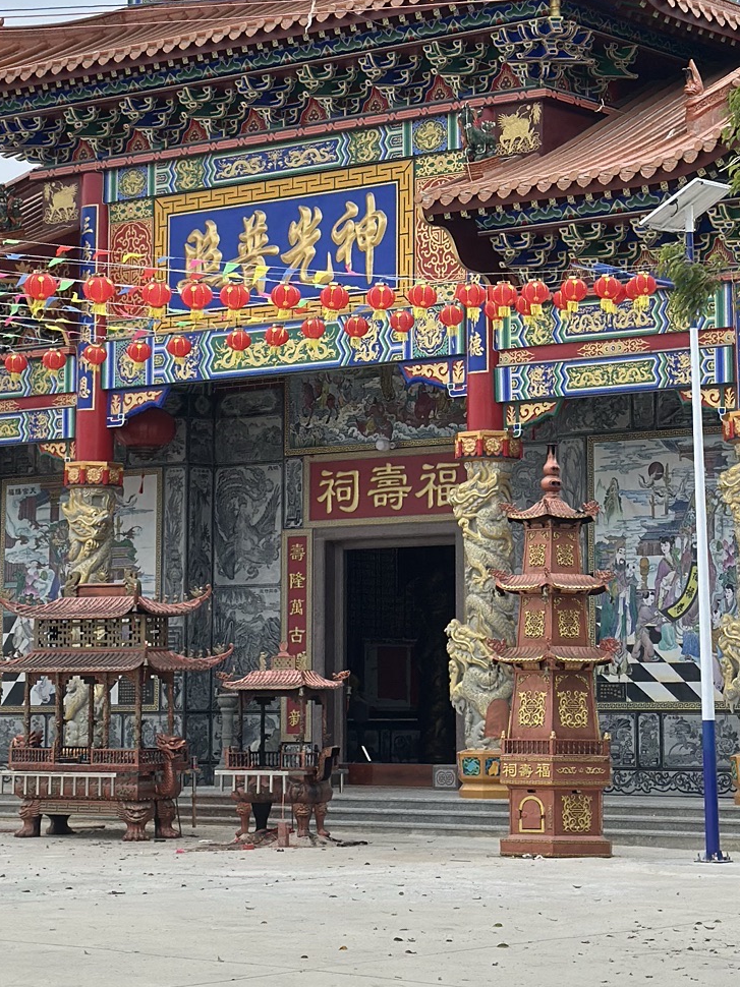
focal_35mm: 99
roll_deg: -0.1
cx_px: 412
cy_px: 238
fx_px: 2823
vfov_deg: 19.7
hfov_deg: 14.9
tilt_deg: +10.1
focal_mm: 6.86
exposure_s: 1/627
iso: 80
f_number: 1.78
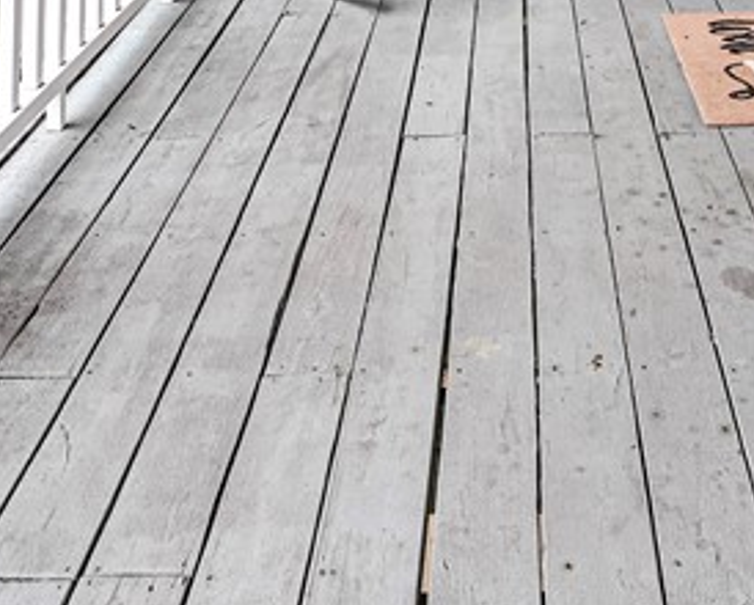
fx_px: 1162
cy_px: -348
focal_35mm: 52
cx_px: 409
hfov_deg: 35.9
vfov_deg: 22.7
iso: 100
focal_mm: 14
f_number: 8
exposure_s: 1/8
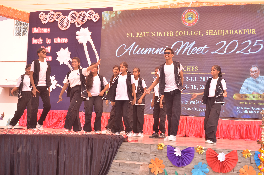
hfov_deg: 28.1
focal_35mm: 72
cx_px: 132
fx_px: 527
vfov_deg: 18.8
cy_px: 88
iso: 200
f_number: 6.3
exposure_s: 1/250
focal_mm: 48
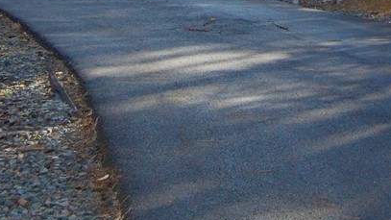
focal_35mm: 109
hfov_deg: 19.6
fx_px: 1130
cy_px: -113
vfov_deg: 10.7
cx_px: 266
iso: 400
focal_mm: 26
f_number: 5.6
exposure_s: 1/500
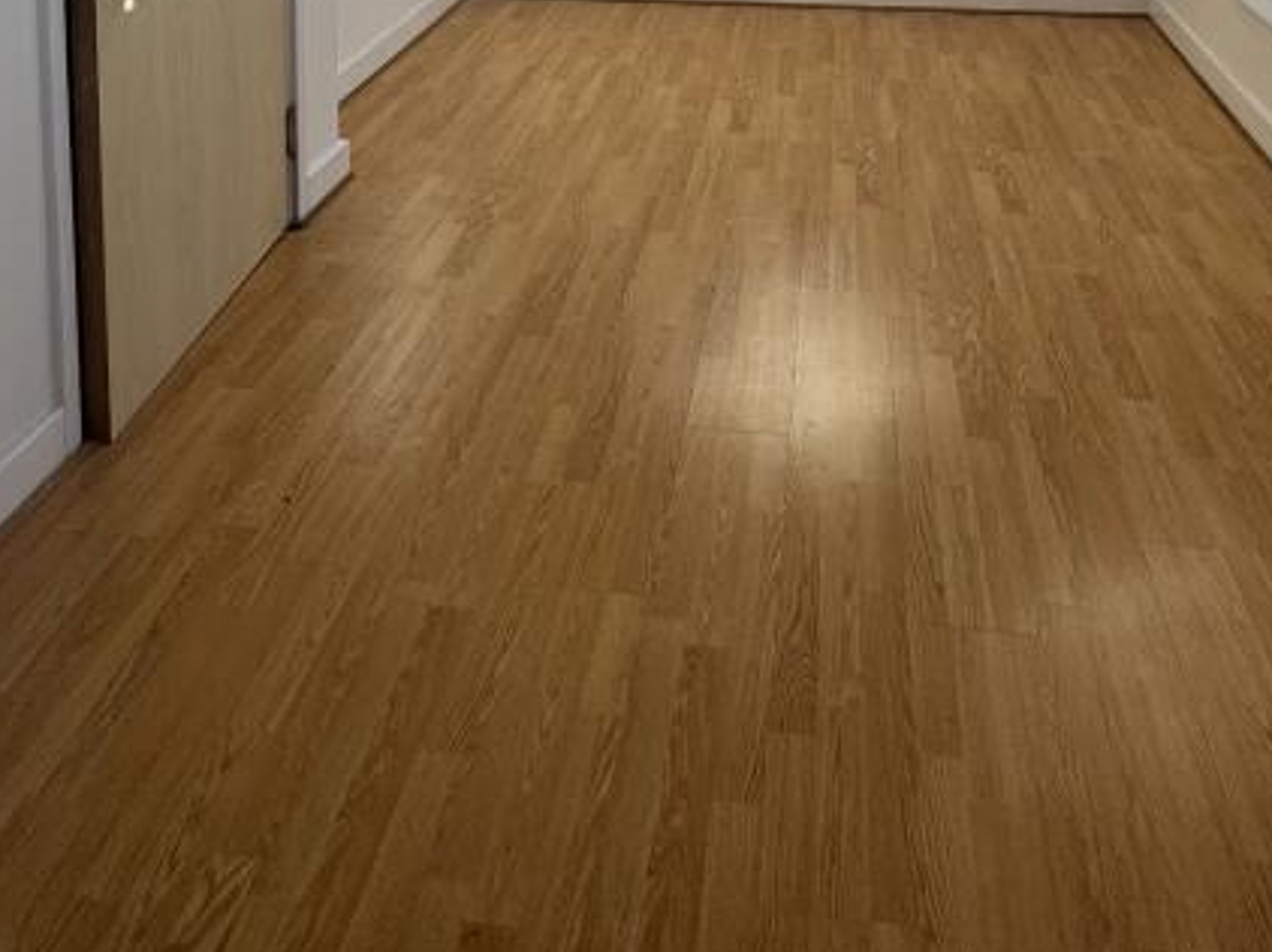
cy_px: -190
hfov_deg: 53.8
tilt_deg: -6.4
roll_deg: -2.0
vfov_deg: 33.8
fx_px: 1249
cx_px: 735
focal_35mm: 34
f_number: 2.2
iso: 40
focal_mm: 2.22
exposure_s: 1/224
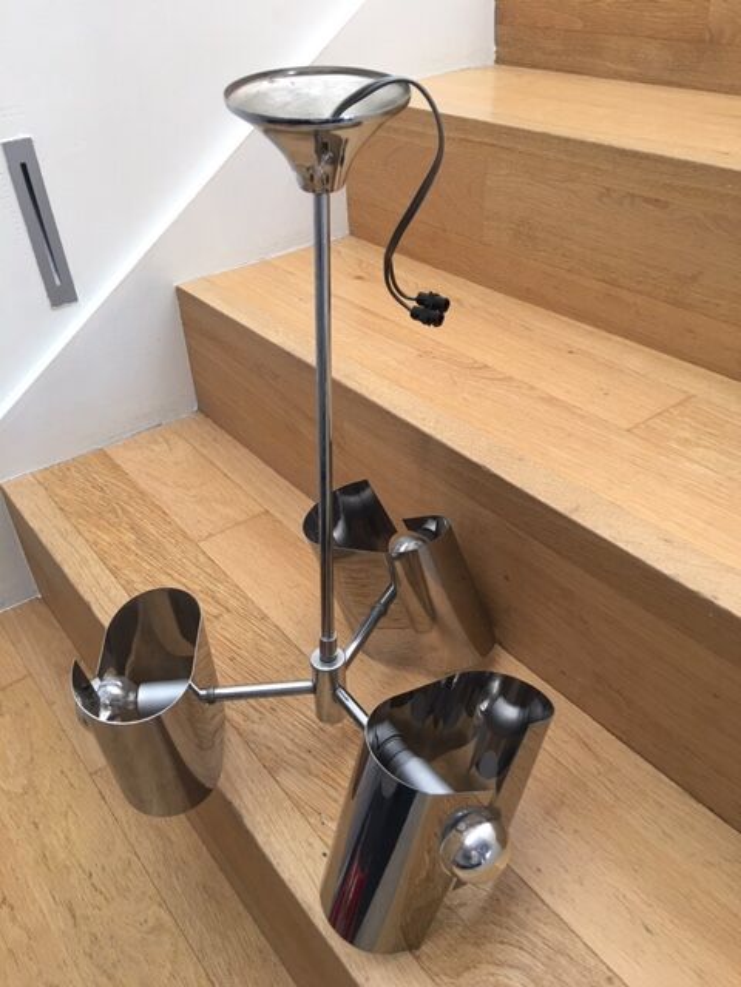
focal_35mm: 29
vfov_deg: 61.7
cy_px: 494
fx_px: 828
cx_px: 370
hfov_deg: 48.2
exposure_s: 1/17
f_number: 2.2
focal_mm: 4.15
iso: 40
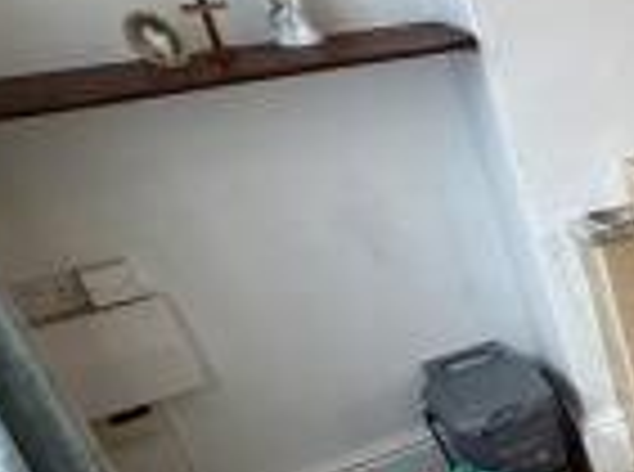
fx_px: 1060
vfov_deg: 24.9
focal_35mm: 58
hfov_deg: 22.2
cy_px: 339
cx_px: 1108
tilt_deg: -26.8
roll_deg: +1.2
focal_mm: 2.22
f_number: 2.2
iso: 160
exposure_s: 1/100
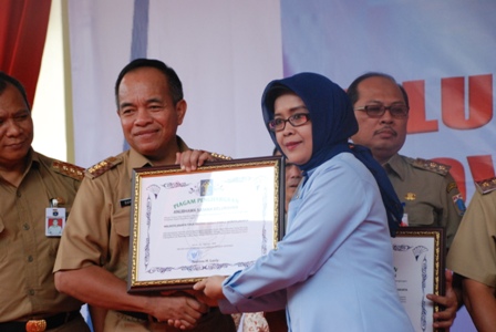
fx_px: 1449
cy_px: 166
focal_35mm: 105
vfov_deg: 13.1
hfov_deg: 19.4
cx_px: 248
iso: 1250
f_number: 8
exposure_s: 1/1000
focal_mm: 70
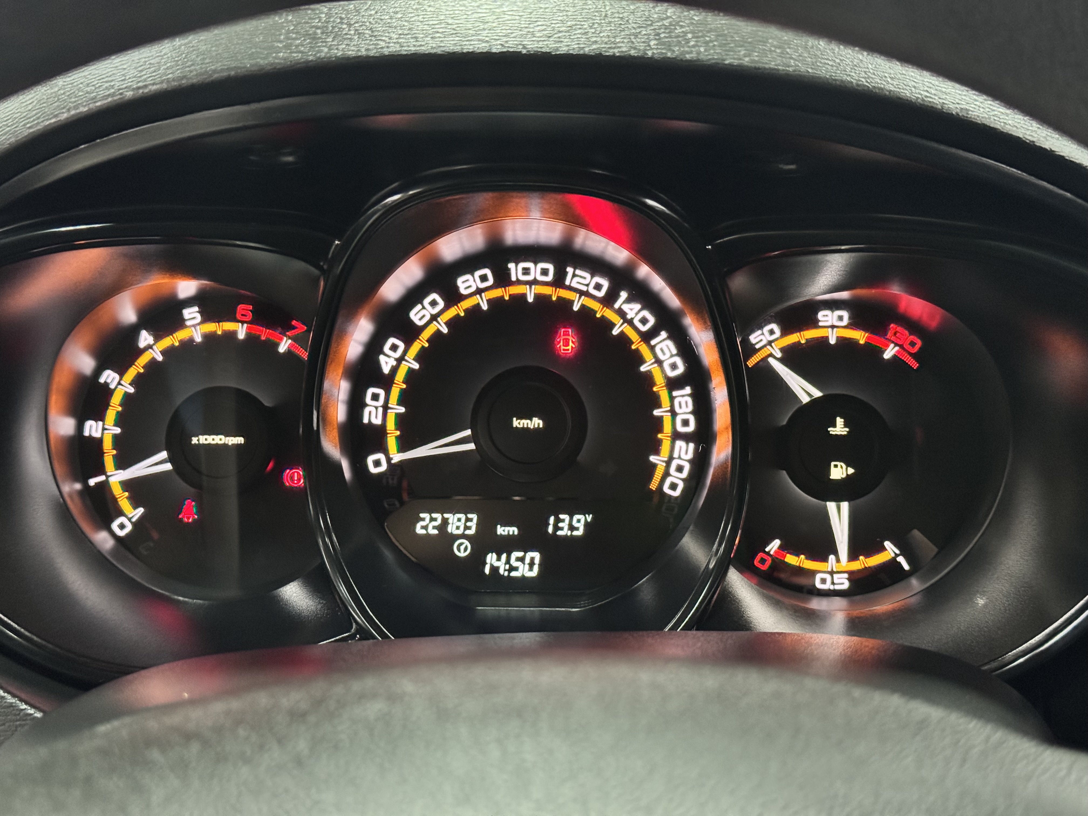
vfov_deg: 30.3
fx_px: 1509
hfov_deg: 39.7
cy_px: 408
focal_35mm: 48
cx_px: 544
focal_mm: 6.76
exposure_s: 1/32
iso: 500
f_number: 1.78
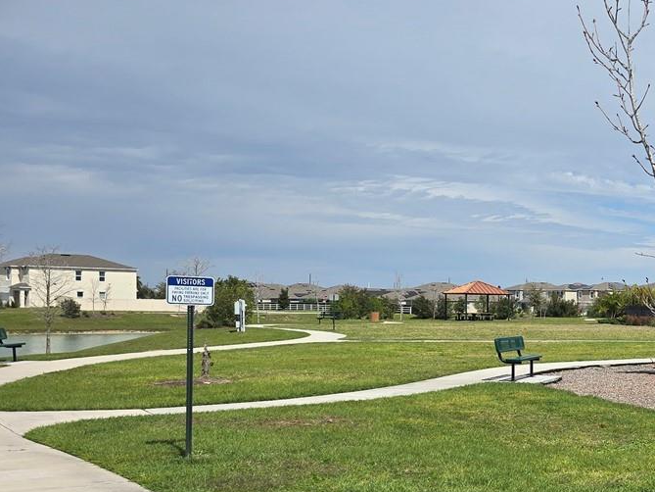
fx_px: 1041
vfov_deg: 26.4
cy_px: 337
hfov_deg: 30.3
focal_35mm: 55
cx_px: 766
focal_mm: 6.3
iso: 12
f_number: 1.7
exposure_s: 1/1894
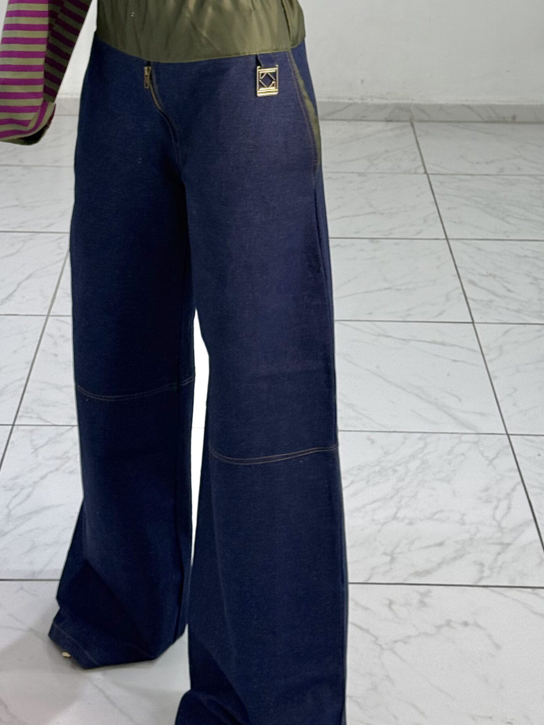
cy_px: 300
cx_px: 281
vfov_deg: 28.5
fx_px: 1425
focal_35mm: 68
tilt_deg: -19.7
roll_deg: -2.0
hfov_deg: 21.6
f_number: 1.78
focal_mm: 6.76
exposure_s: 1/100
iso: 64
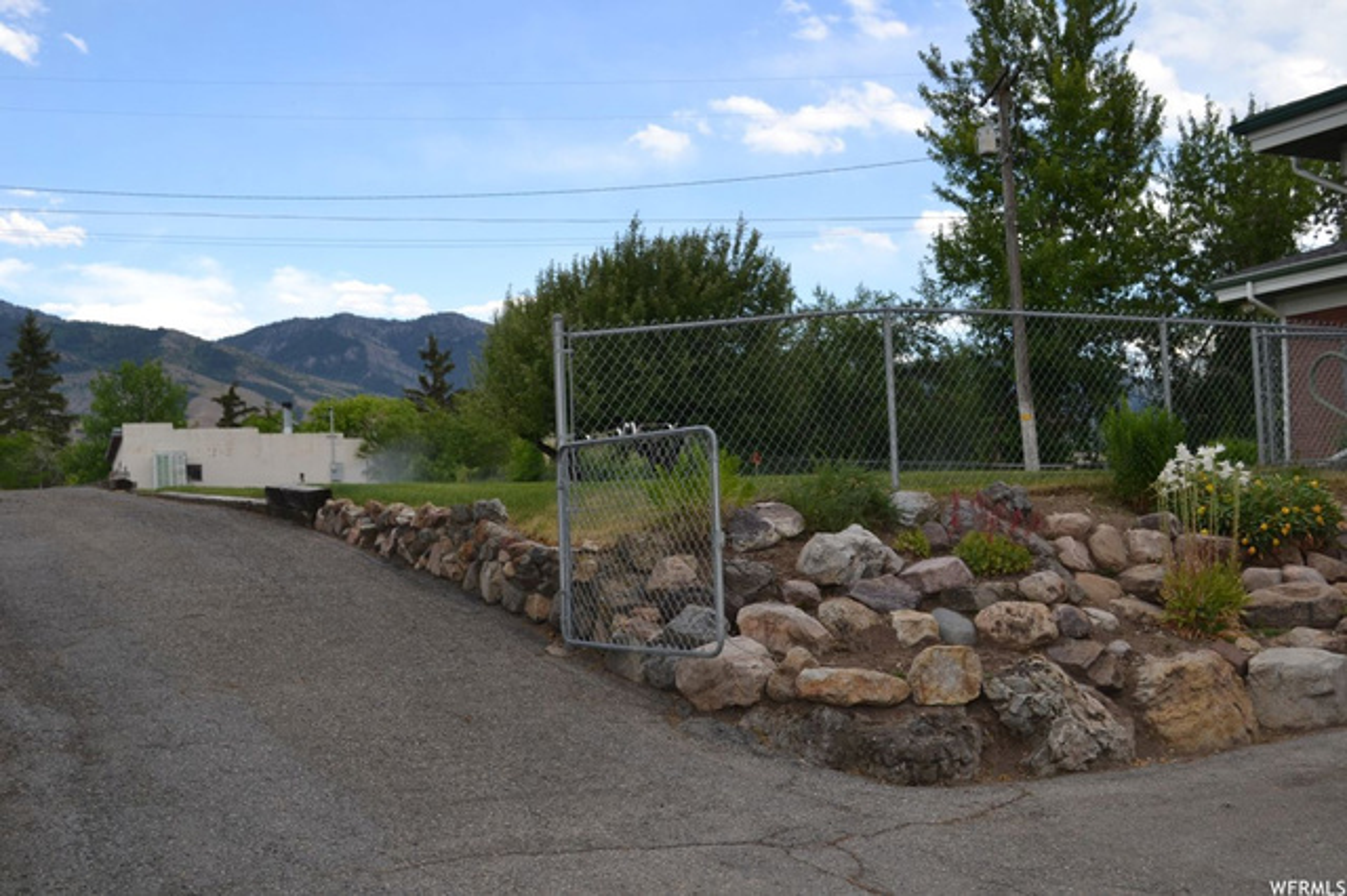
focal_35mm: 44
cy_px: 448
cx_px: 674
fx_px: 1627
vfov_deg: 30.8
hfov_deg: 45.0
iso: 100
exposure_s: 1/200
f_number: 5.6
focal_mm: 29
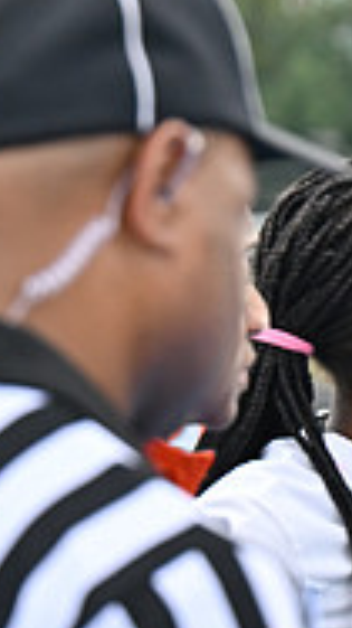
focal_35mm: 341
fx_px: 5666
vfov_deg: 6.3
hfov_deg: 3.5
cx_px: 922
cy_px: 442
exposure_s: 1/3200
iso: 400
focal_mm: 70
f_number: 3.2
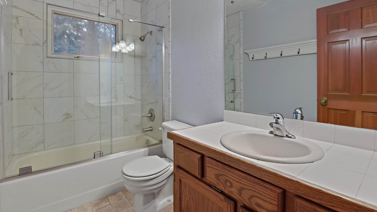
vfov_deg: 63.4
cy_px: 87
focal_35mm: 17
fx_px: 170
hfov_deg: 95.9
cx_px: 188
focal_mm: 16
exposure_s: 1/2.5
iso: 400
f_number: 8
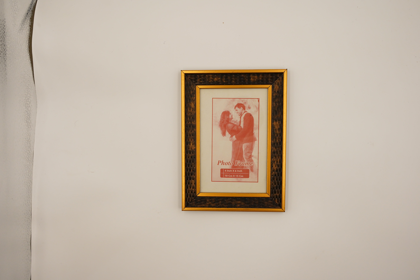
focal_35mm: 33
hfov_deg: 57.2
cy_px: 140
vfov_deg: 40.0
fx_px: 385
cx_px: 210
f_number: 10
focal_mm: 33
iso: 1000
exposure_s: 1/160
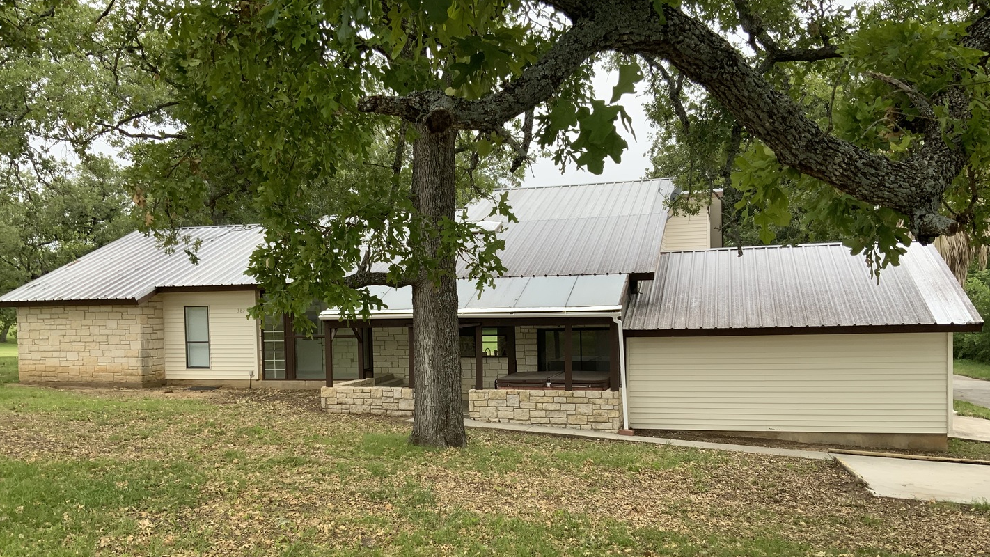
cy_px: 344
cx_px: 494
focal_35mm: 32
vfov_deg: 36.5
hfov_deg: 61.0
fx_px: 840
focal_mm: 3
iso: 16
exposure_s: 1/180
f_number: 1.8
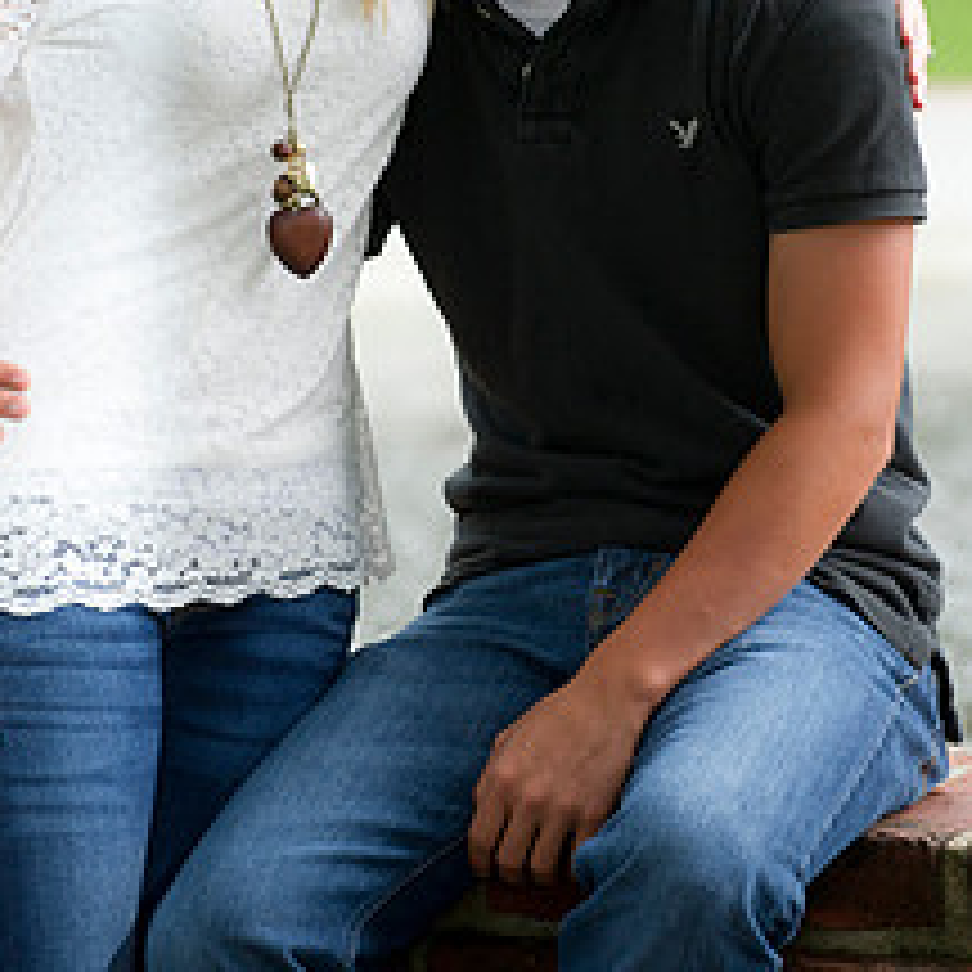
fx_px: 8990
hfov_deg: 6.2
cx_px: 416
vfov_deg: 6.2
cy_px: 148
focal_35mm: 283
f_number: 3.2
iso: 640
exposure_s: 1/200
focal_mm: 160
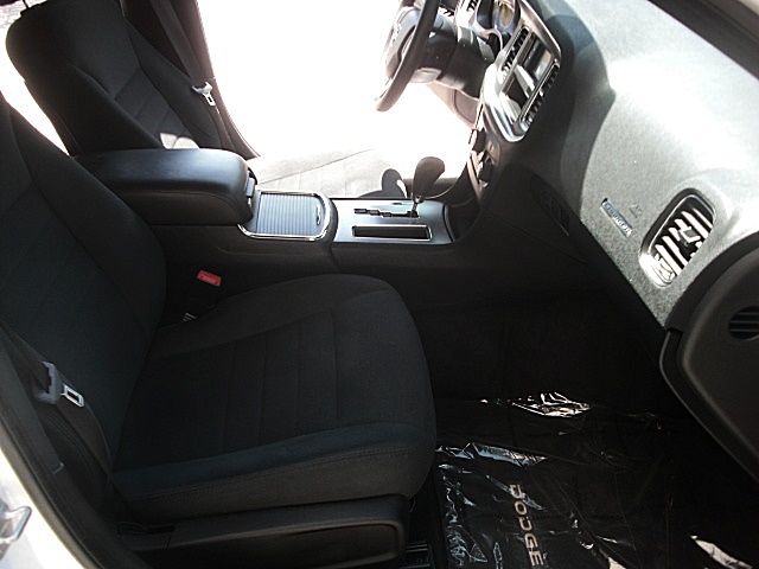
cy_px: 284
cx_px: 380
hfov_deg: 51.4
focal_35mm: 36
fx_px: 789
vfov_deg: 39.7
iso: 50
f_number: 2.8
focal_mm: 6.3
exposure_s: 1/80
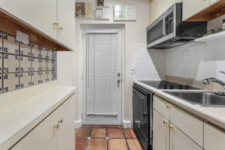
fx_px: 96
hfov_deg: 98.9
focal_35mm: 15
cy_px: 75
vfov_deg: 75.9
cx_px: 112
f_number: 10
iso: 160
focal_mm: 15.4
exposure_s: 1/5
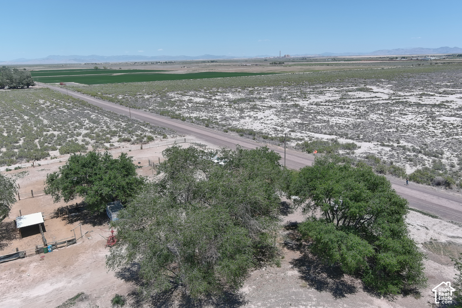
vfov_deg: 45.0
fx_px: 372
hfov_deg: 63.7
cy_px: 154
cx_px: 231
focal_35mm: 29
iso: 100
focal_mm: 10.13
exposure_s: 1/1250
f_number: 2.8
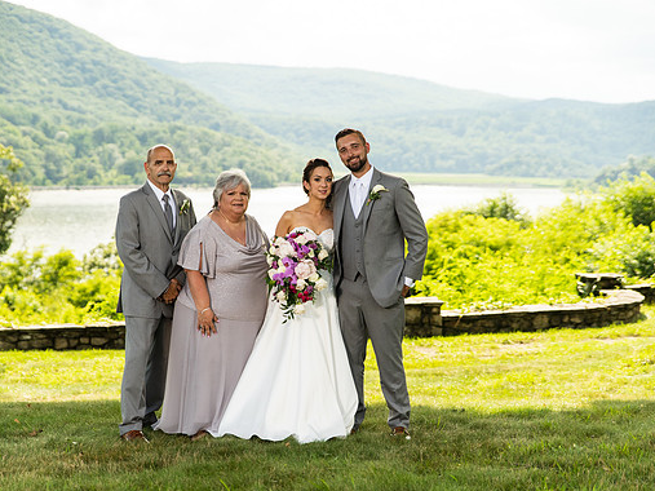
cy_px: 249
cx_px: 315
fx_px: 1457
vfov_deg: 19.1
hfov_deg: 25.3
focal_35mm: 77
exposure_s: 1/4000
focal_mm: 70
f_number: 2.8
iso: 1000
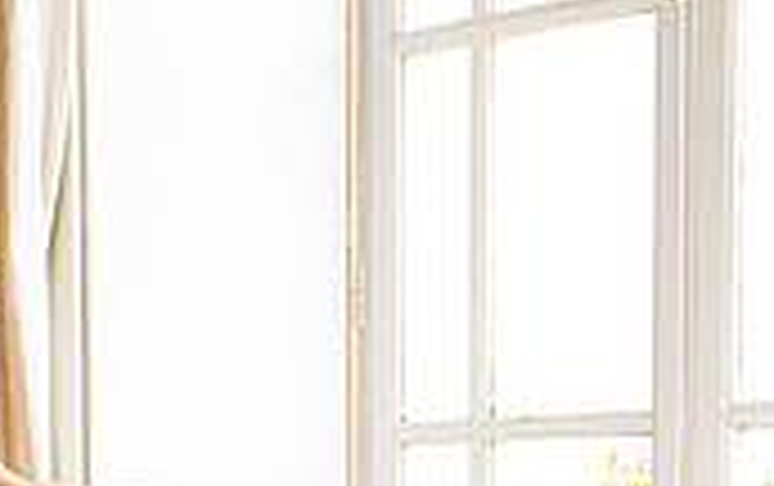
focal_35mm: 120
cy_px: 794
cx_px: 50
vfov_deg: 10.5
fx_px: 2535
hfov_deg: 17.1
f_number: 4
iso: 1000
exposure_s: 1/200
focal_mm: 35
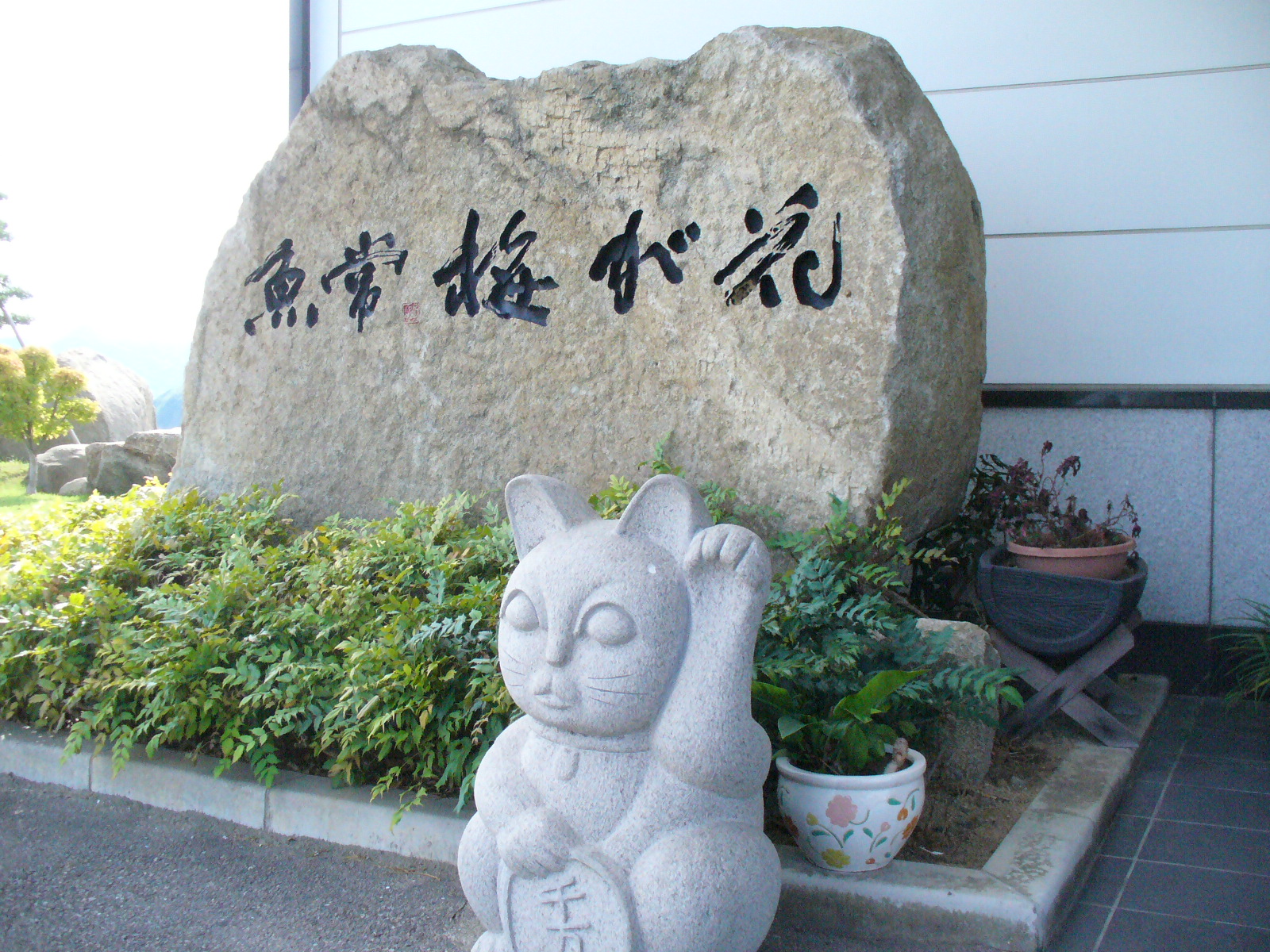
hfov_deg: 50.1
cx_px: 635
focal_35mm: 37
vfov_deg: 38.7
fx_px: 1357
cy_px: 476
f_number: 2.8
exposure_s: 1/1300
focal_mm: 6.1
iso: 400
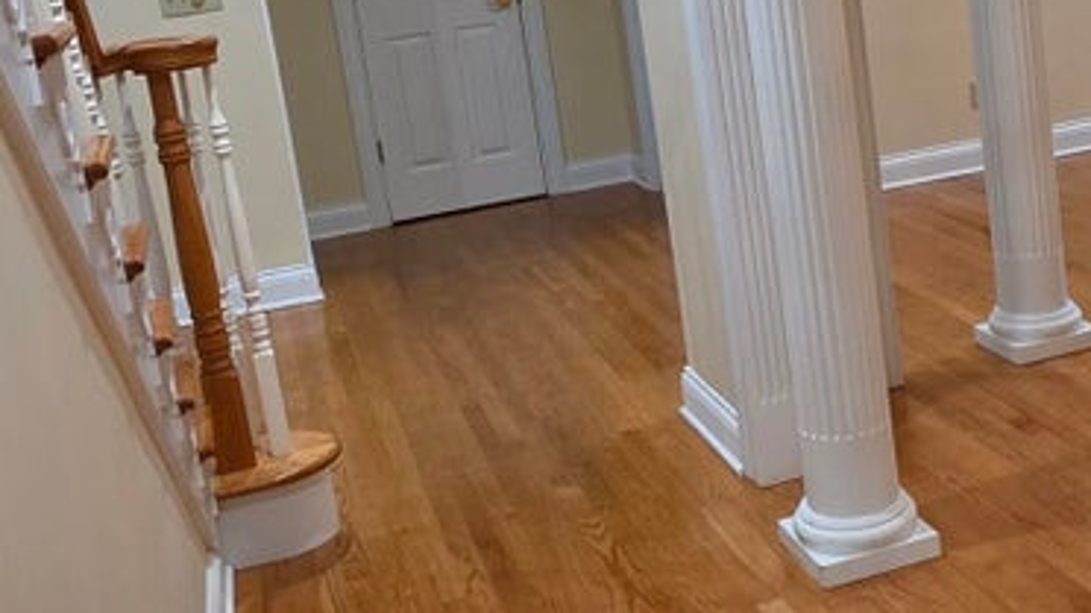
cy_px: 170
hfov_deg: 39.0
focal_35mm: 52
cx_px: 799
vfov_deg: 22.9
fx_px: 1504
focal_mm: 2.2
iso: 250
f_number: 1.9
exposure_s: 1/120
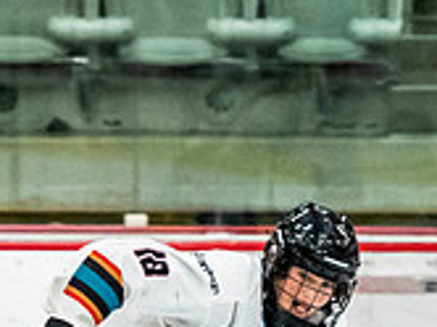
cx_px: -105
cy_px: 494
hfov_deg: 2.5
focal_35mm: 782
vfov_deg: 1.9
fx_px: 9858
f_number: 2.8
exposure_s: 1/640
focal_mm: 120
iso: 2800
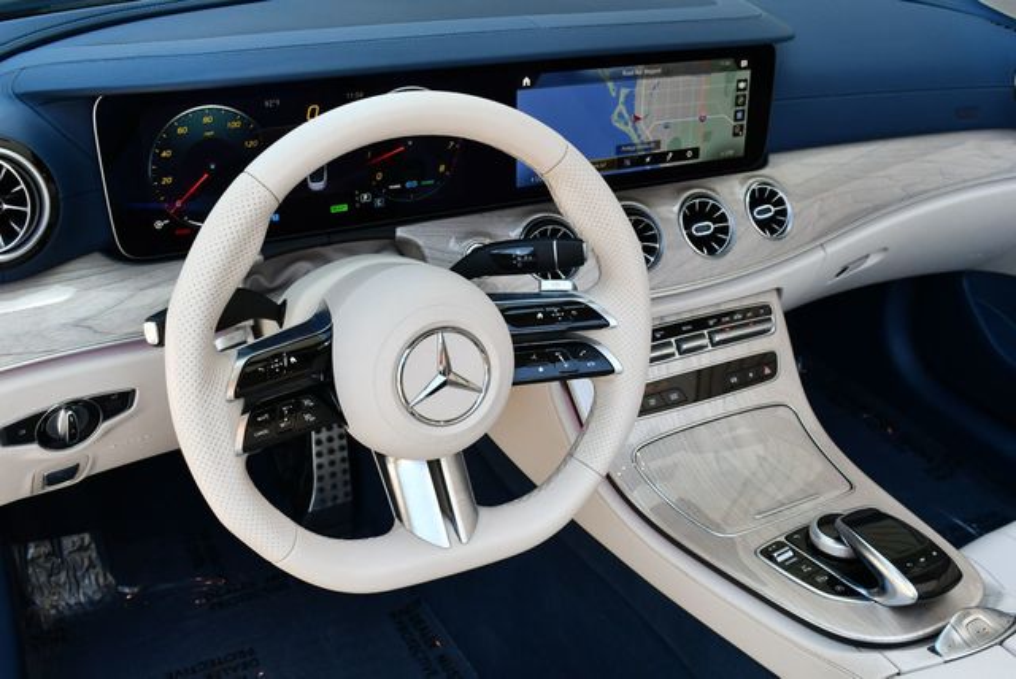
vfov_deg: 36.9
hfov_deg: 53.1
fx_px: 1017
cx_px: 508
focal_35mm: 36
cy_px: 340
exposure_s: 1/250
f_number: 5
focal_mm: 18
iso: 400
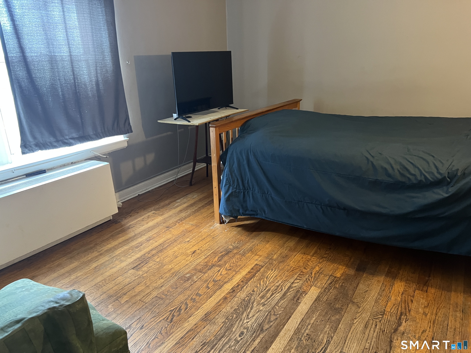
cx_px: 236
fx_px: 354
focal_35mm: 26
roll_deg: +1.0
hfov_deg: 67.3
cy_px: 176
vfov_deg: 53.1
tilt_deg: -18.7
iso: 400
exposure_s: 1/40
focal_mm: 5.7
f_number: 1.5
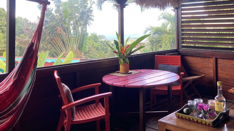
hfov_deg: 51.1
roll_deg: +0.5
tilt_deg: +2.4
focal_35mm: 39
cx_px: 145
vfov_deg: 29.6
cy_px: 22
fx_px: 242
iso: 32
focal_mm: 3.99
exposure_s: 1/121
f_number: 1.8
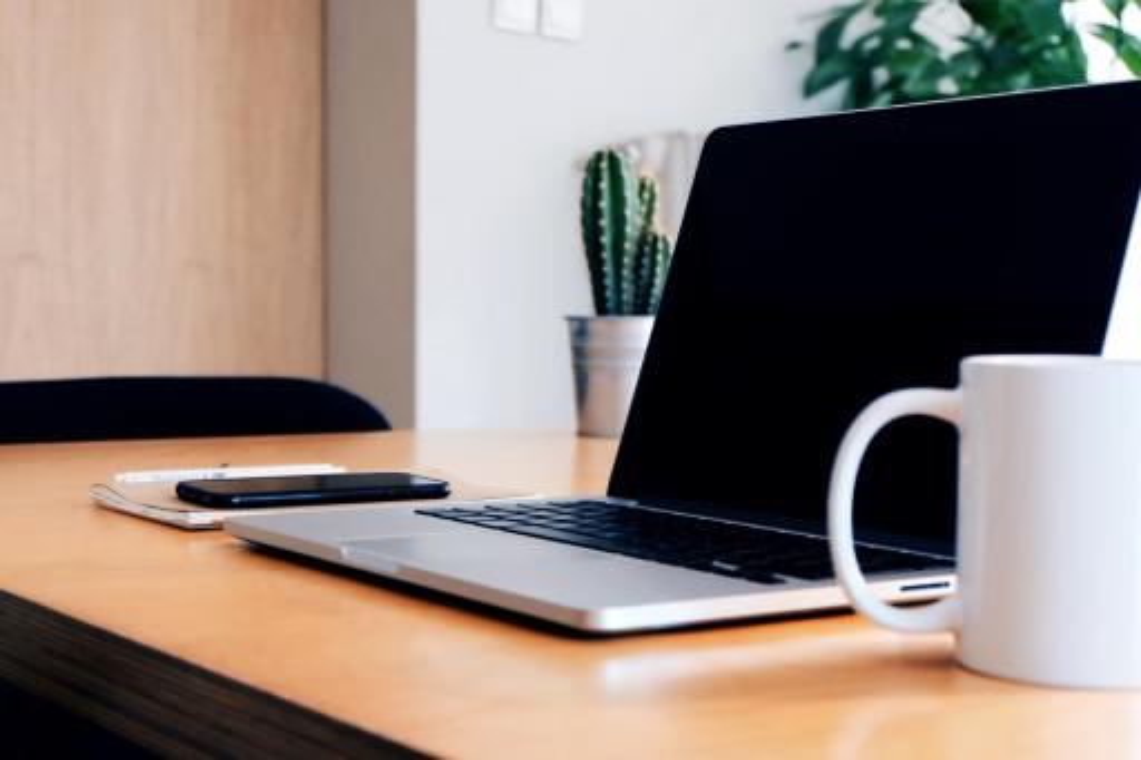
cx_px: 570
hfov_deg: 34.5
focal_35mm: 58
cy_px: 380
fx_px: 1838
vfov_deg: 23.4
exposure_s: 1/34
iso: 3200
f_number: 5.3
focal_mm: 38.7
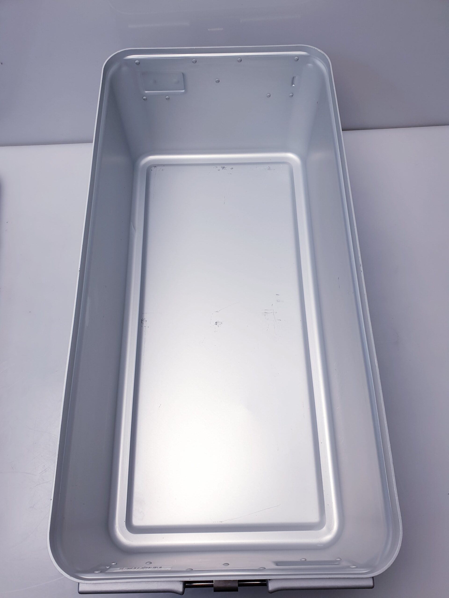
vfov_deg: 67.3
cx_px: 224
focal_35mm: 26
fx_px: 450
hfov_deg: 53.1
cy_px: 299
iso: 50
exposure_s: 1/100
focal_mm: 4.3
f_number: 2.4
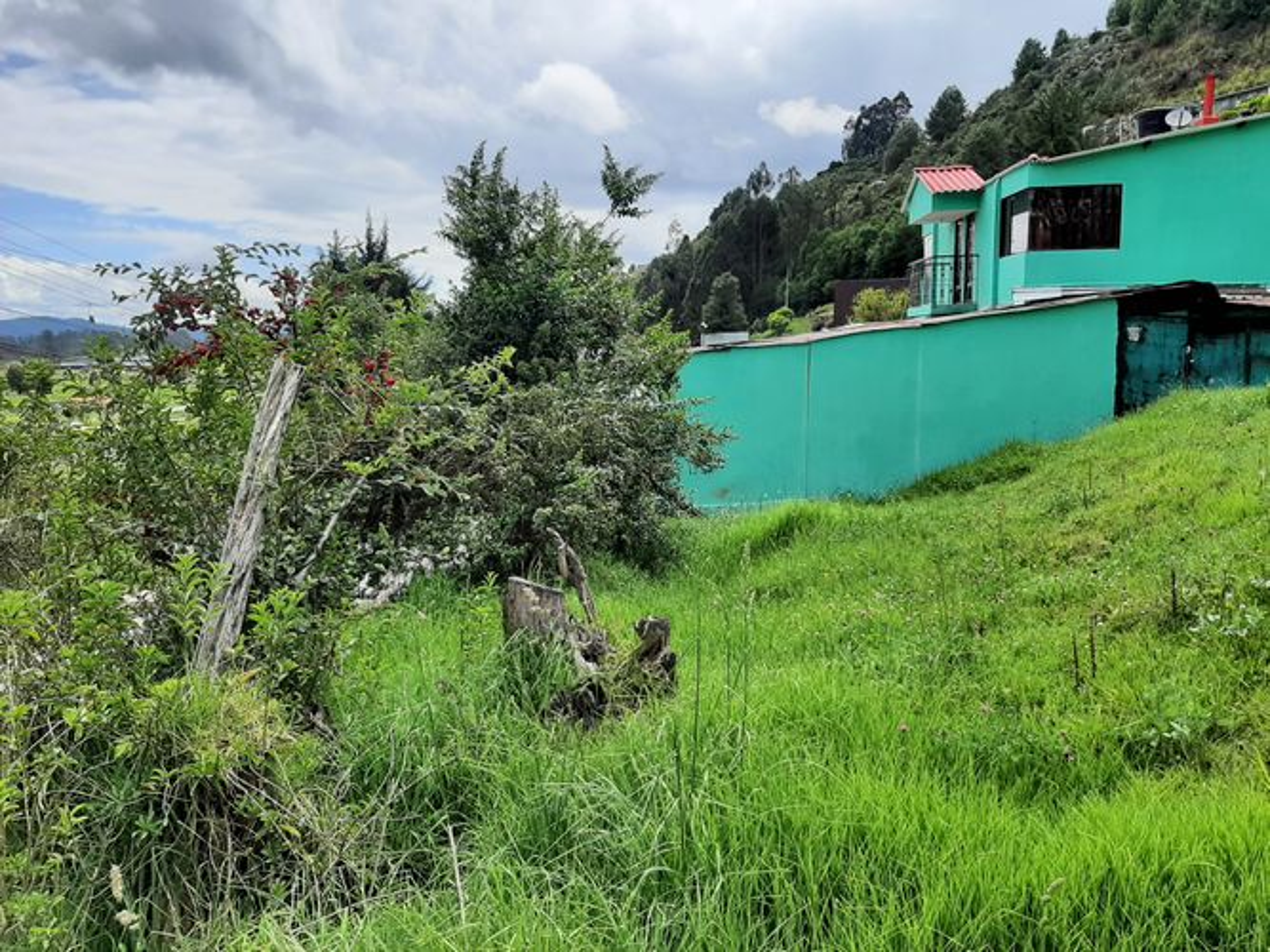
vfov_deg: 53.0
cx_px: 635
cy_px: 476
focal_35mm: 26
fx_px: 954
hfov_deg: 67.3
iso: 40
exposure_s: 1/2268
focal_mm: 3.93
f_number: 1.7
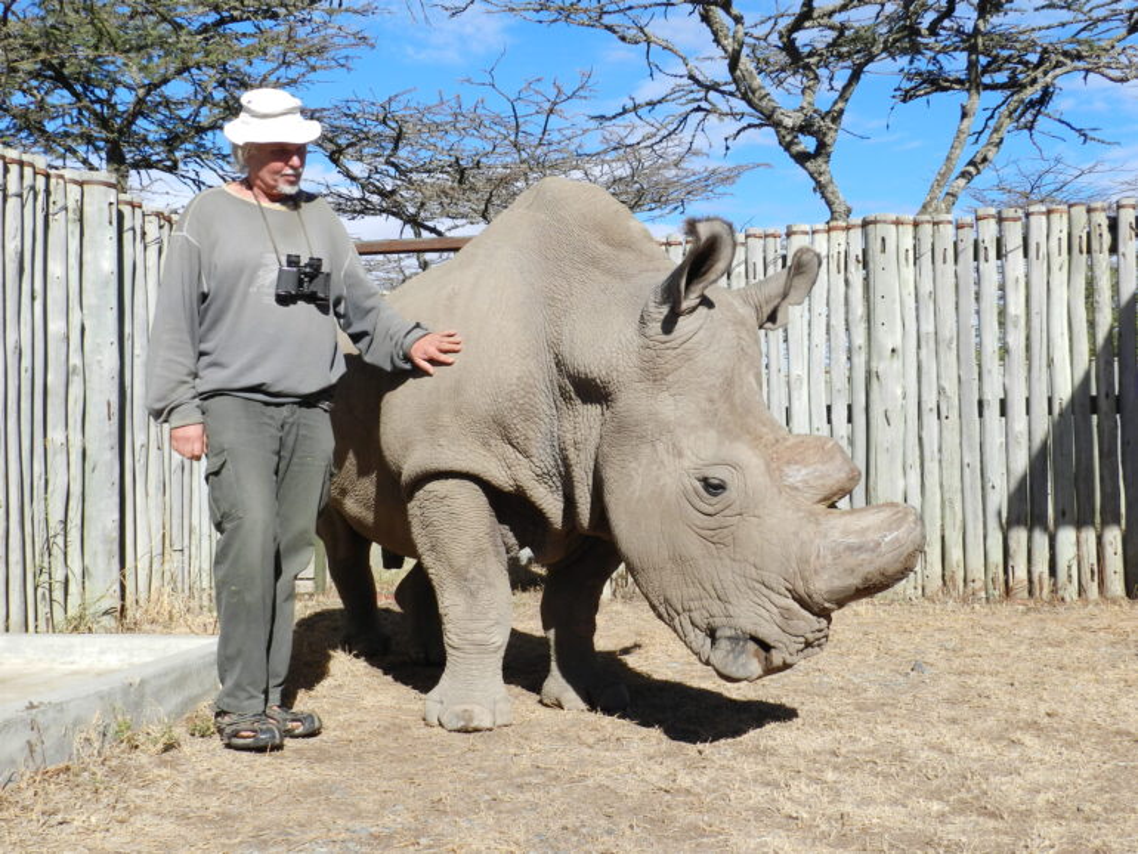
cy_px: 427
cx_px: 569
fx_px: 1250
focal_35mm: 38
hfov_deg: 49.0
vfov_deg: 37.7
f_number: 4.5
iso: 160
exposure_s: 1/800
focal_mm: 6.7
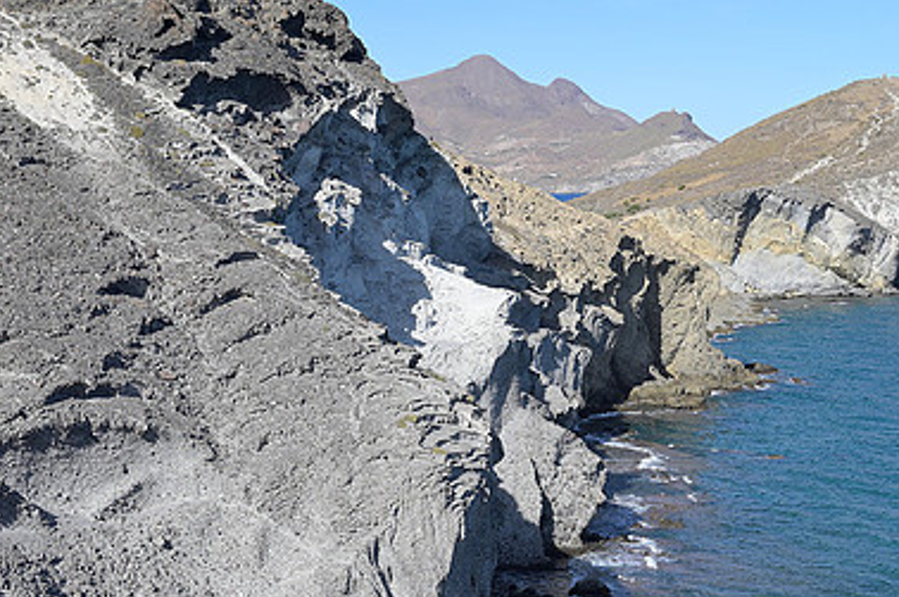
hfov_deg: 30.5
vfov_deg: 20.4
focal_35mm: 66
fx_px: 1646
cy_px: 450
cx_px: 504
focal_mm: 43
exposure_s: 1/250
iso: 100
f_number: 8
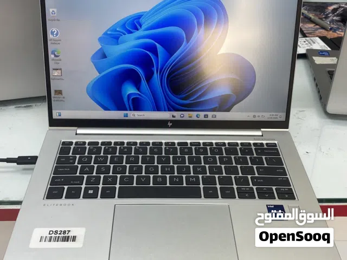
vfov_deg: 53.1
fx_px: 261
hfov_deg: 67.3
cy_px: 130
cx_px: 174
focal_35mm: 26
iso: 80
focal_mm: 4.25
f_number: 1.8
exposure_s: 1/100
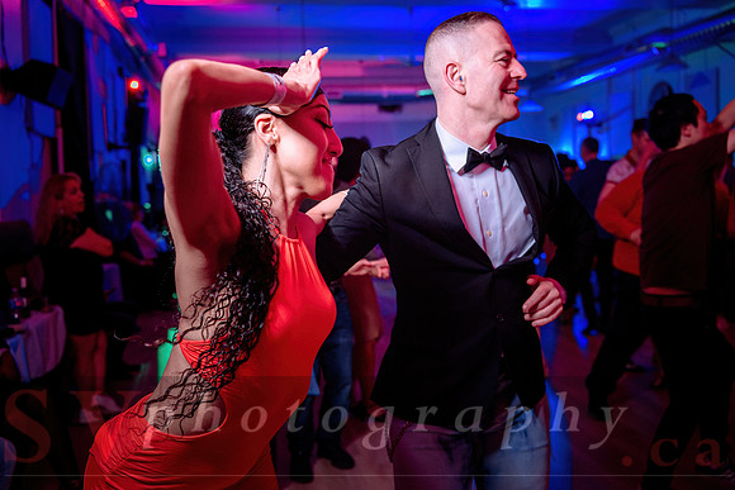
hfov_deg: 50.7
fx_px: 776
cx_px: 368
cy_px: 245
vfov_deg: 35.1
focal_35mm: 38
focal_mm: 38
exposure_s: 1/60
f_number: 3.5
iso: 800
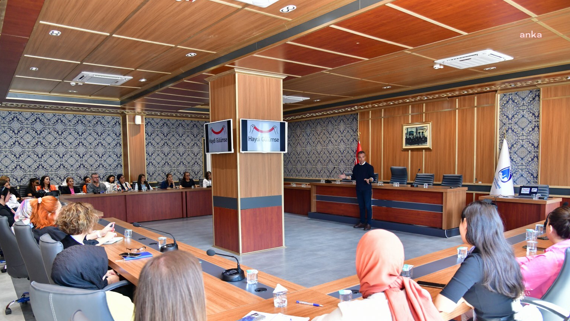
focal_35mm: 26
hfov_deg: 71.9
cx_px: 281
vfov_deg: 44.1
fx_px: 393
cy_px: 195
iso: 800
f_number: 4.5
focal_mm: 24
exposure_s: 1/60
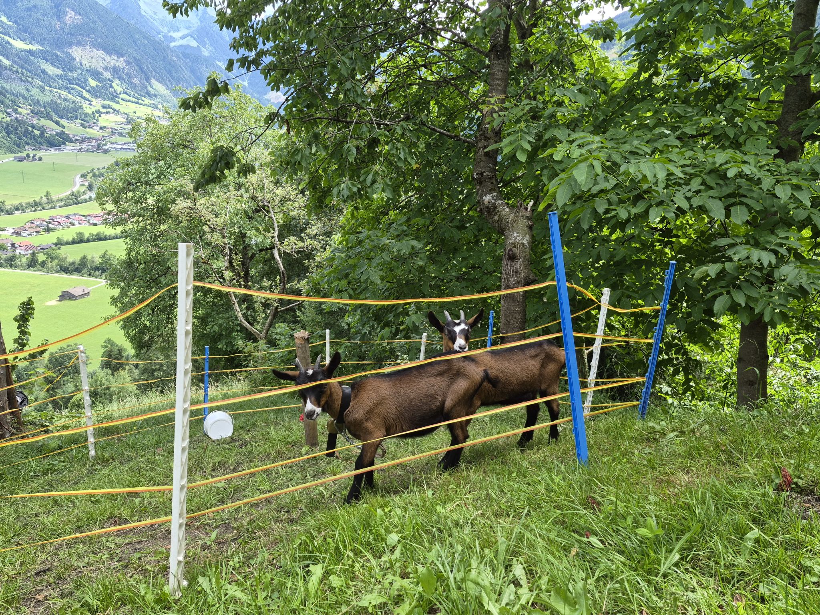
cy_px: 308
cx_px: 410
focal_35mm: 23
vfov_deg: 58.9
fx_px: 545
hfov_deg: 73.9
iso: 80
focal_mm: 5.4
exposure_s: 1/702
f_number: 1.8
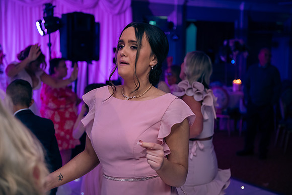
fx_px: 446
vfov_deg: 24.6
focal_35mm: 55
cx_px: 146
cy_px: 98
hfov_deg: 36.2
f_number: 3.5
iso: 800
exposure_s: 1/160
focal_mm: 55
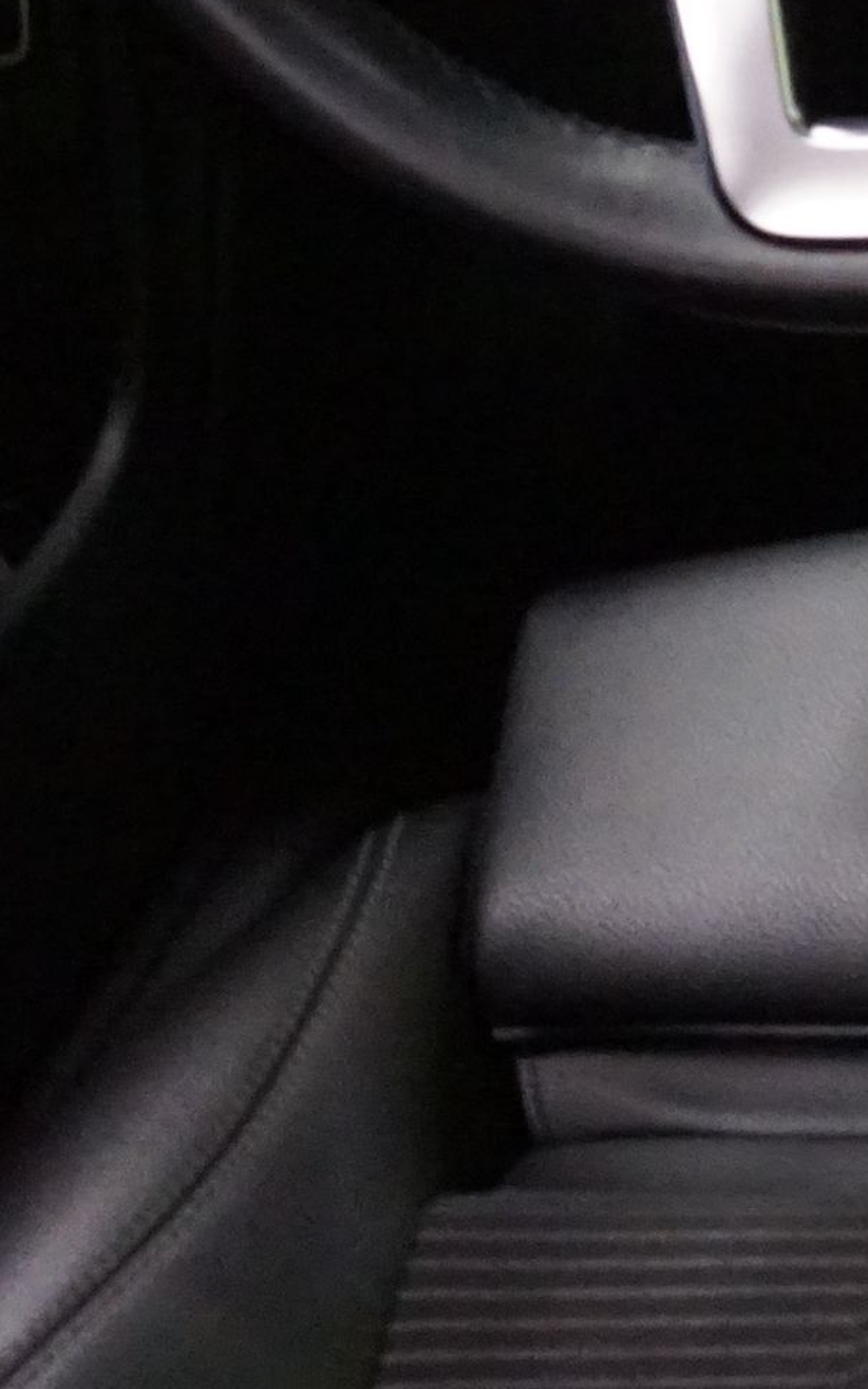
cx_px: 2422
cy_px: 149
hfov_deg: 9.4
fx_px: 4391
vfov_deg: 17.7
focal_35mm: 116
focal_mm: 28
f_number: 3.5
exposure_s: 1/25
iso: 6400
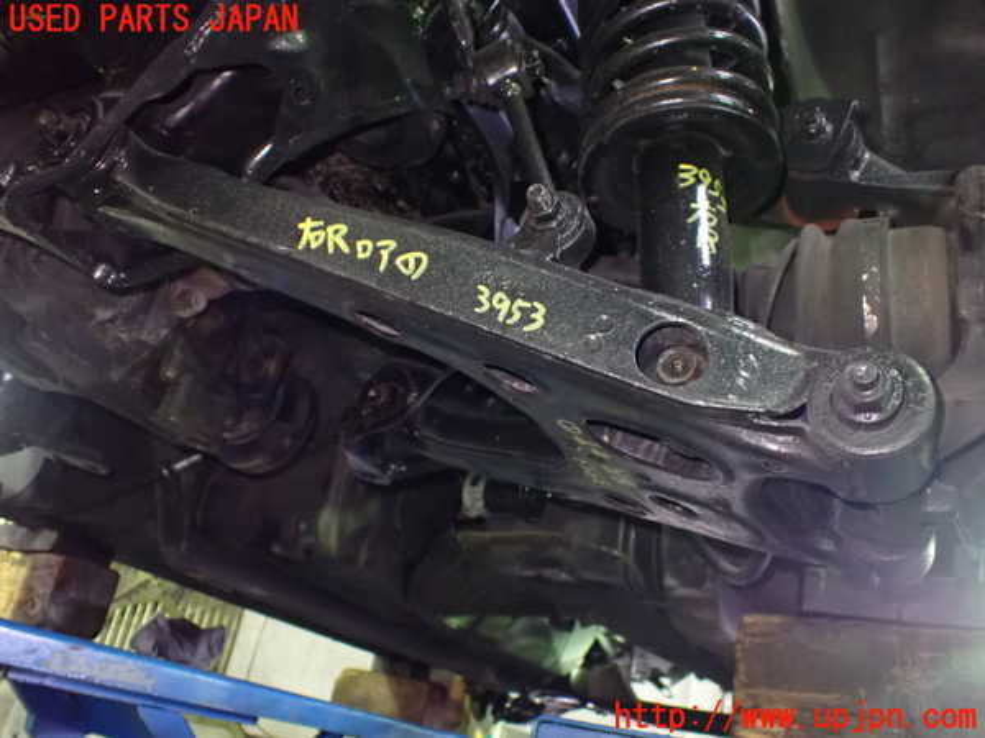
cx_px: 492
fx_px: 854
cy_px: 369
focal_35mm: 30
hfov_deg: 60.0
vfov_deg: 46.8
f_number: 2.3
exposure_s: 1/30
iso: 1600
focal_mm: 5.4
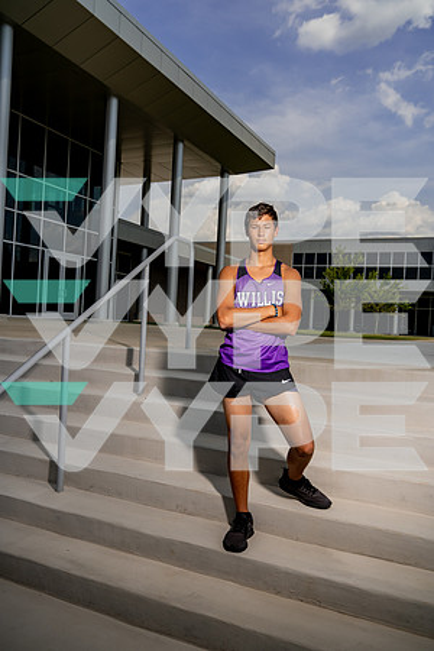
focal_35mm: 29
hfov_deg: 45.0
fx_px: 524
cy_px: 326
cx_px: 217
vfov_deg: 63.7
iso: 125
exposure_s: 1/1600
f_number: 5.6
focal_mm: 29
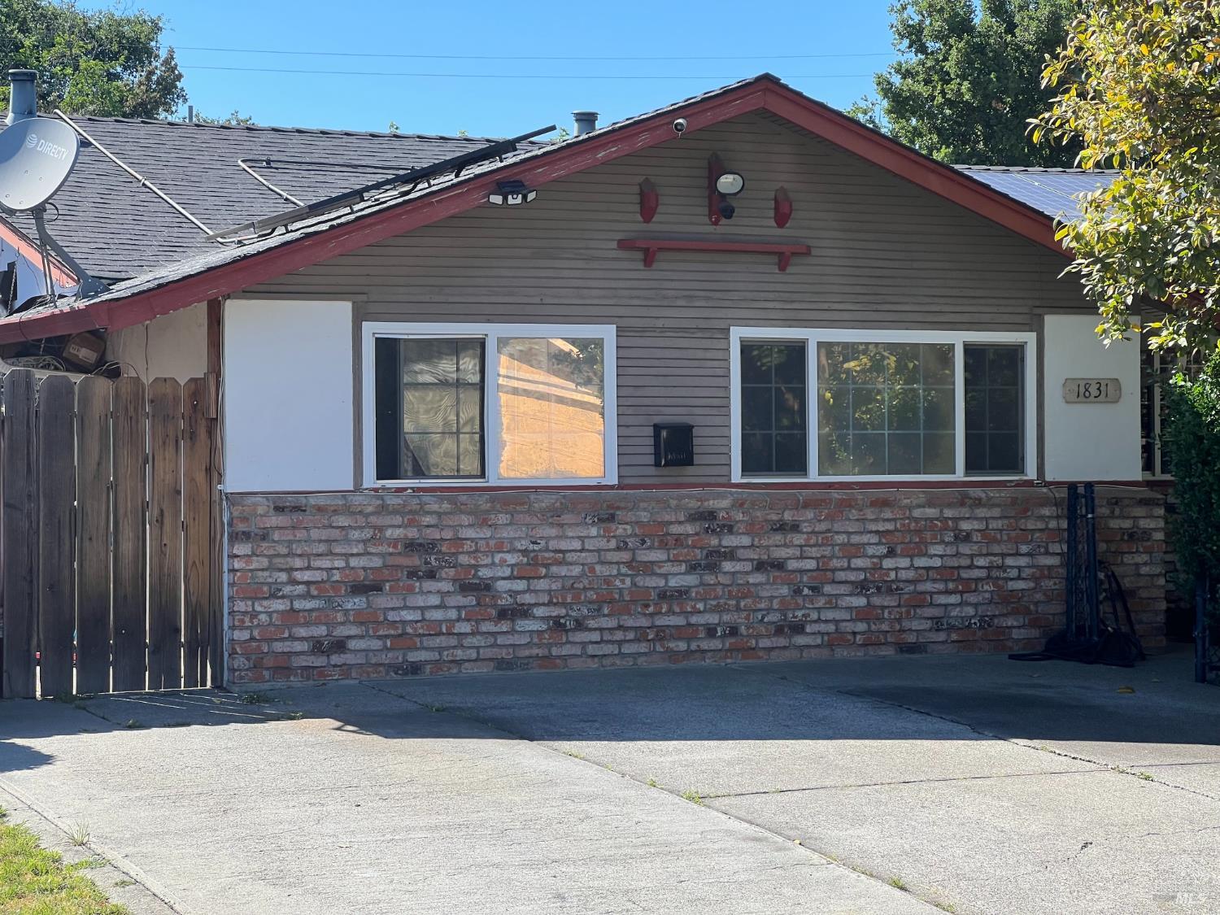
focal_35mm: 77
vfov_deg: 19.1
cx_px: 610
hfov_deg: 25.3
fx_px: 2714
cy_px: 458
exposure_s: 1/394
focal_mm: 9
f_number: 2.8
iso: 32
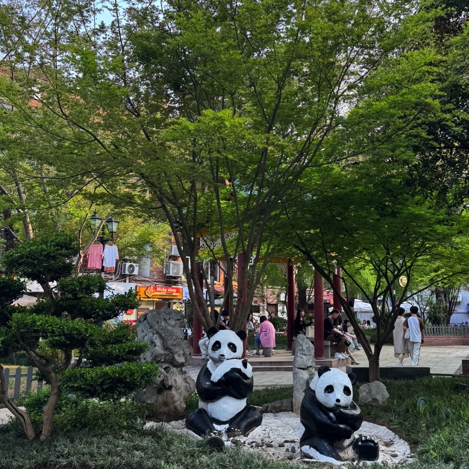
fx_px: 598
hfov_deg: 42.7
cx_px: 269
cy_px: 242
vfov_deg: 42.8
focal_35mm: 39
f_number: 1.78
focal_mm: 6.76
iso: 80
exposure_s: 1/216
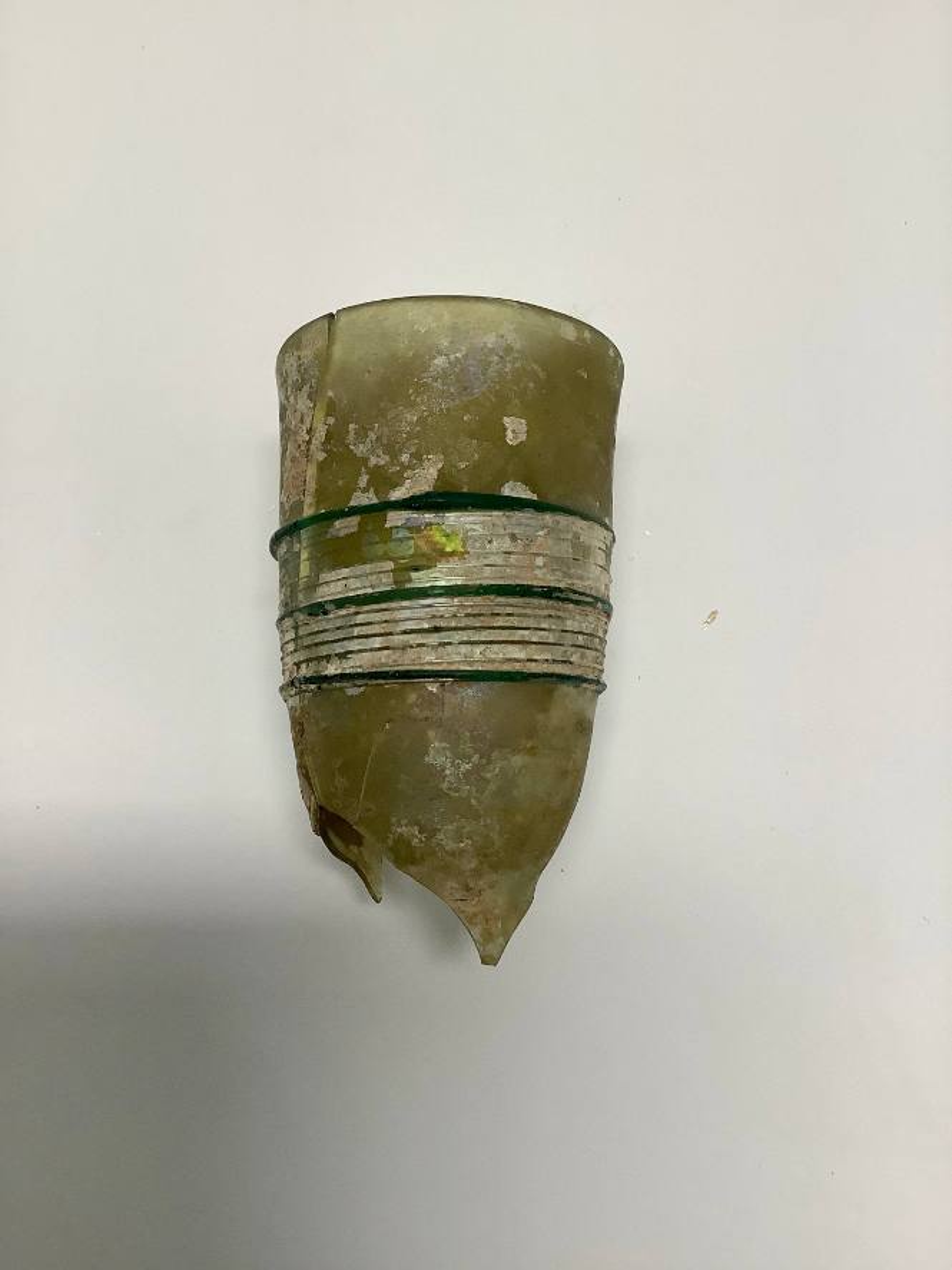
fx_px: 1137
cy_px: 635
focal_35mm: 31
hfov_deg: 45.4
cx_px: 476
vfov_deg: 58.4
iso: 80
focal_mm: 3.3
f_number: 2.4
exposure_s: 1/120
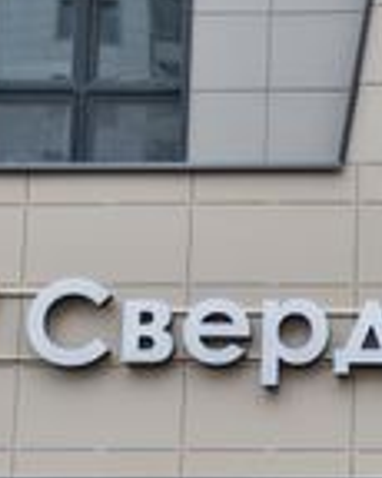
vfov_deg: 17.8
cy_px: 621
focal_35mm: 101
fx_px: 1429
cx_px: 566
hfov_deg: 14.3
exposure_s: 1/30
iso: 100
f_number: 1.8
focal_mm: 8.67
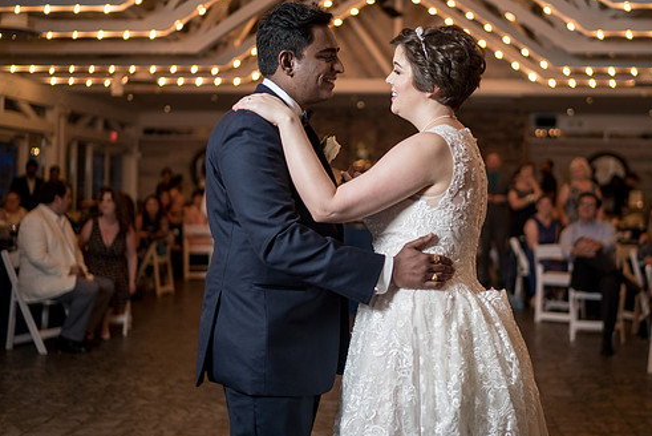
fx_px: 797
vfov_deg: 30.5
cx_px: 382
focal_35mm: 44
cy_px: 181
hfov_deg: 44.3
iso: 200
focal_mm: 35
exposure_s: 1/200
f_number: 1.4
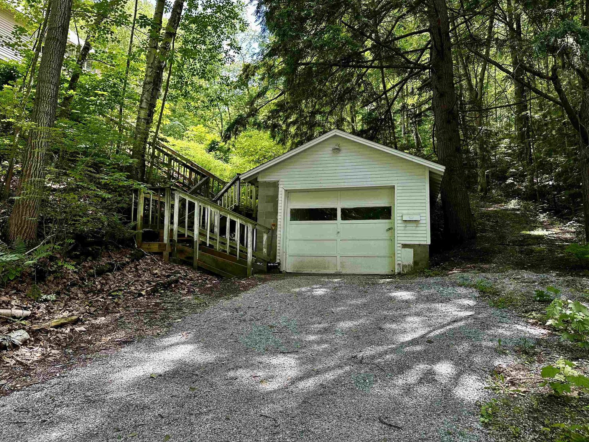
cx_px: 294
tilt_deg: +6.6
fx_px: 425
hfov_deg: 69.4
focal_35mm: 25
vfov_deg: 54.9
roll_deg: -0.3
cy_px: 214
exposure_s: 1/213
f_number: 1.78
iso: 64
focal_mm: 6.86
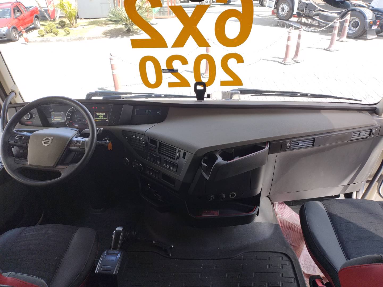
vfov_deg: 54.9
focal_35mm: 25
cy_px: 144
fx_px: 277
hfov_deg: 69.4
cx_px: 192
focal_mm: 4.71
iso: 117
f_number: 1.7
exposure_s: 1/120
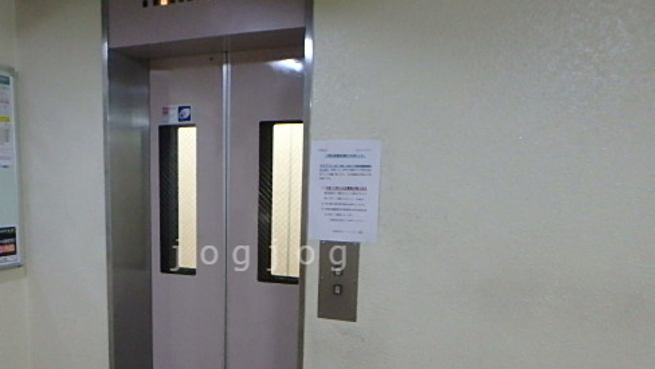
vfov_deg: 38.4
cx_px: 262
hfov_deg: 63.7
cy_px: 255
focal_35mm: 30
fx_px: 521
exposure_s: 1/20
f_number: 3.5
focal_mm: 3.7
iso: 800
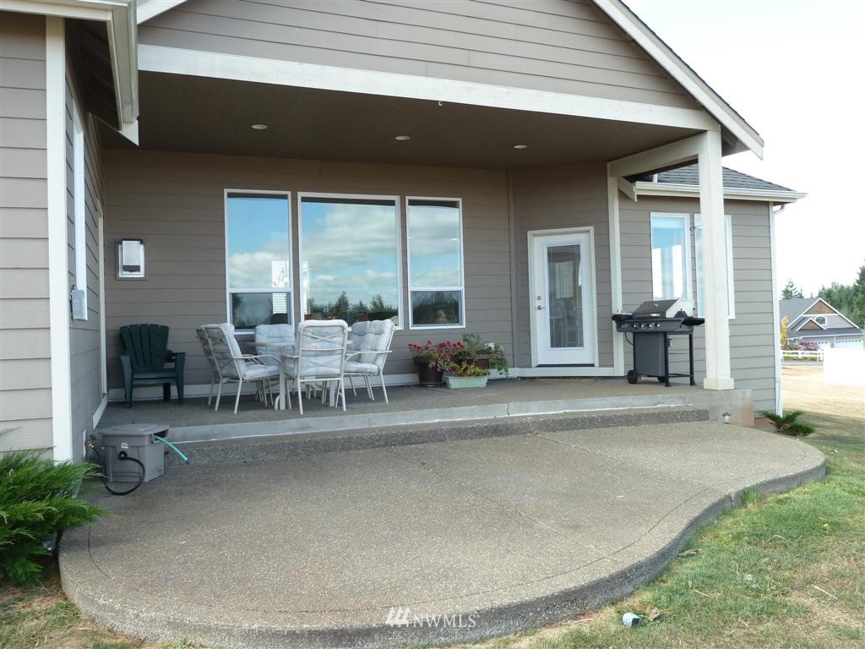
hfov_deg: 61.7
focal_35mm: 29
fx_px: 725
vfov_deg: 48.2
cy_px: 324
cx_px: 432
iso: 100
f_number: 4
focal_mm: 4.7
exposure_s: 1/160
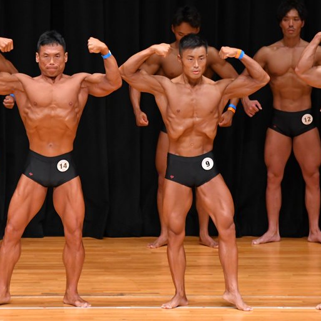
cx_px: 115
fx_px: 3840
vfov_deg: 4.8
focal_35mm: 366
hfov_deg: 4.8
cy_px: 160
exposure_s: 1/400
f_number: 5.6
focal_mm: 190
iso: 4000
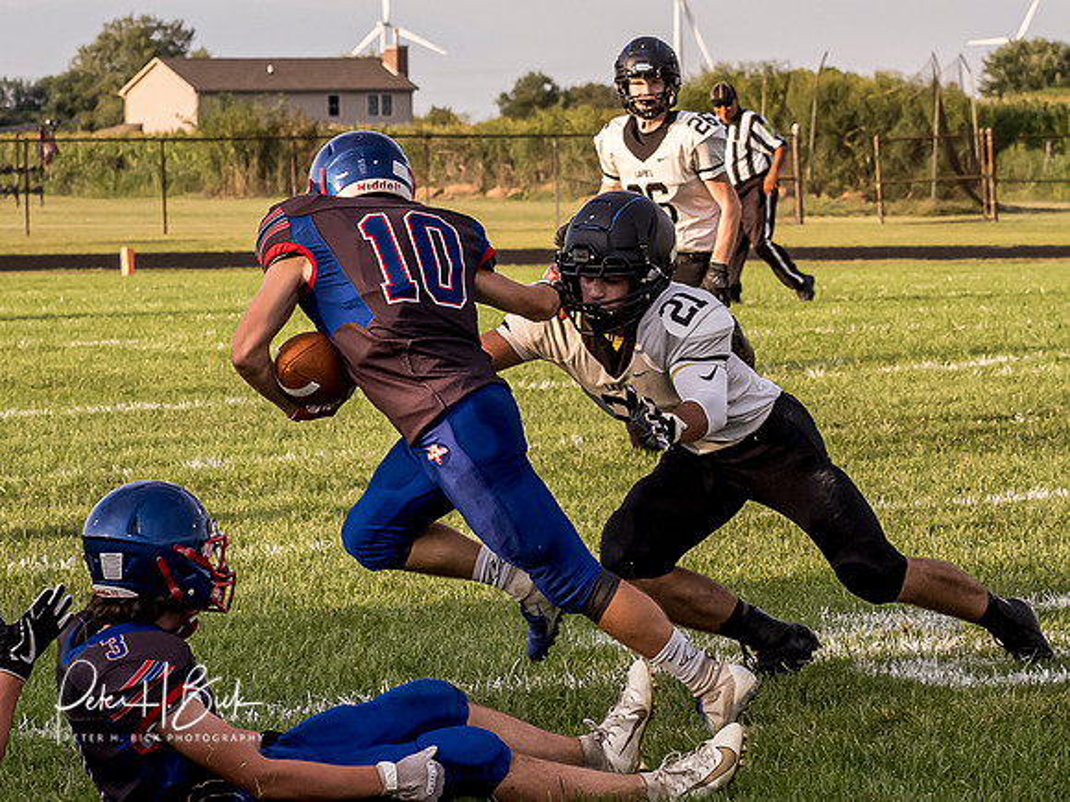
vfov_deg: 6.9
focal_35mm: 216
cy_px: 334
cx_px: 726
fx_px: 6685
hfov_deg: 9.1
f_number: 4.5
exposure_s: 1/2000
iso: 1000
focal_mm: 52
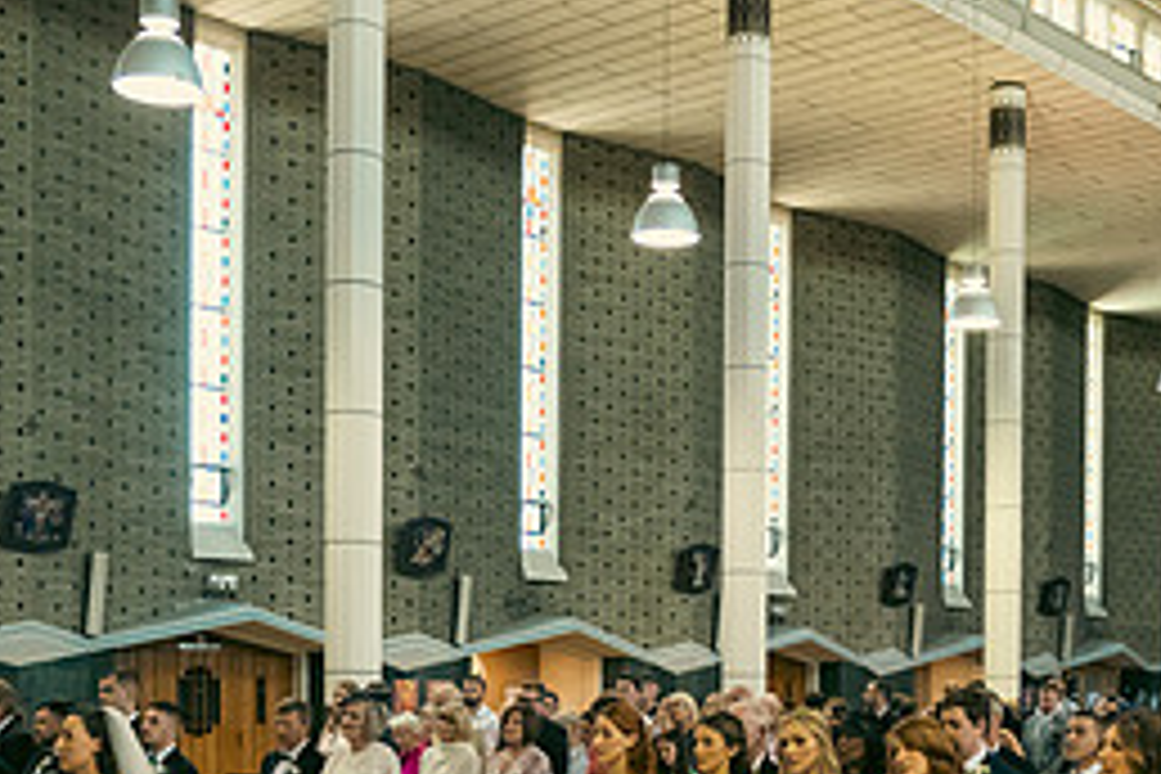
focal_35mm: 54
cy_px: 740
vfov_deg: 24.1
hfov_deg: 36.4
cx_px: 788
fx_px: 1741
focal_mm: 24
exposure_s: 1/160
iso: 1000
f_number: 3.5
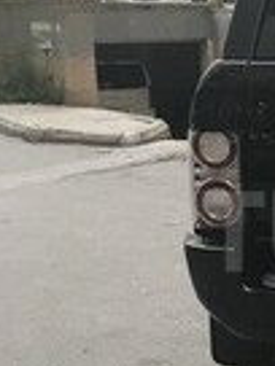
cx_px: 480
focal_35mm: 102
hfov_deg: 13.2
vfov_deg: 19.2
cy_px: 231
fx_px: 1080
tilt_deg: -11.7
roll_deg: +0.5
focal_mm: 3.99
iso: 25
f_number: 1.8
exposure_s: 1/33
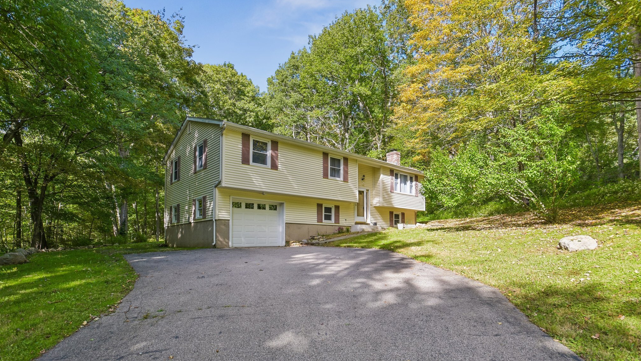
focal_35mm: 18
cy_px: 168
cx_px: 320
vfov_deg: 61.0
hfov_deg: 92.7
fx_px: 306
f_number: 11
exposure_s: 1/160
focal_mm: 17
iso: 400
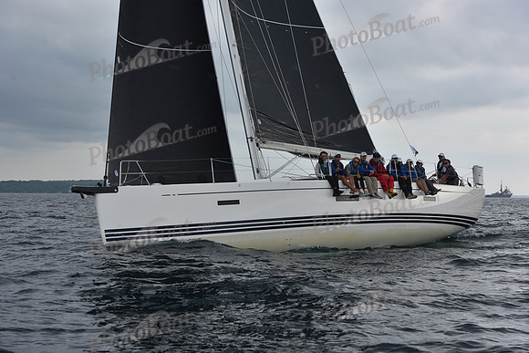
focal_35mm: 70
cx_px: 264
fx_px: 1029
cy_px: 176
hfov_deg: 28.8
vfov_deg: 19.5
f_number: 8
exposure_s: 1/800
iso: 400
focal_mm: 70
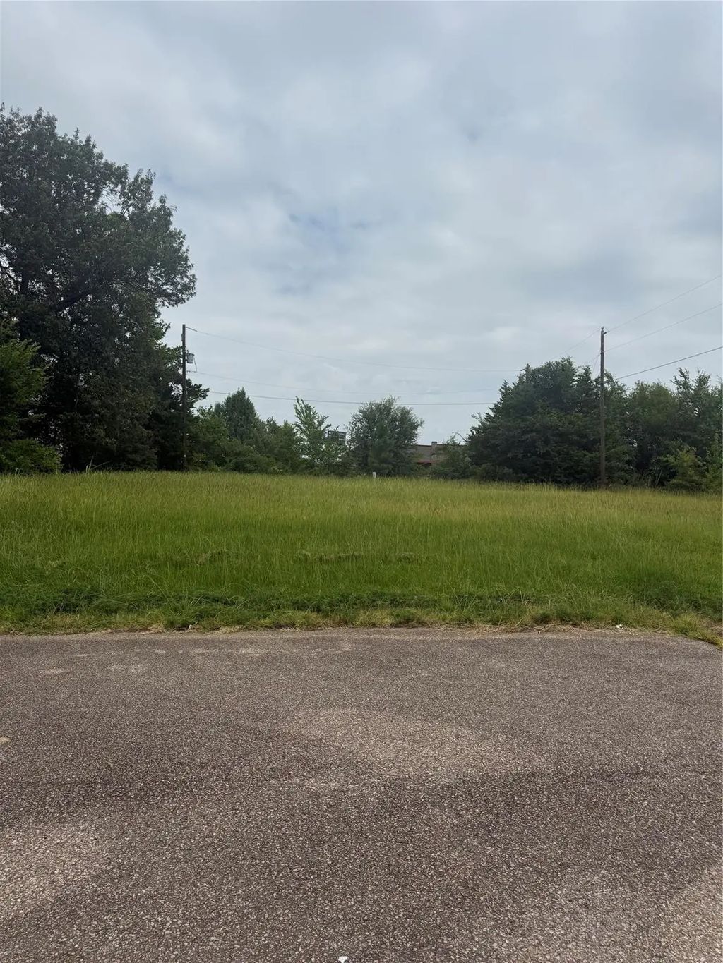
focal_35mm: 24
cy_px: 482
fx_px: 668
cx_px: 362
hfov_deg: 56.8
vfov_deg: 71.6
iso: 80
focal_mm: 6.76
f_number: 1.78
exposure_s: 1/9091
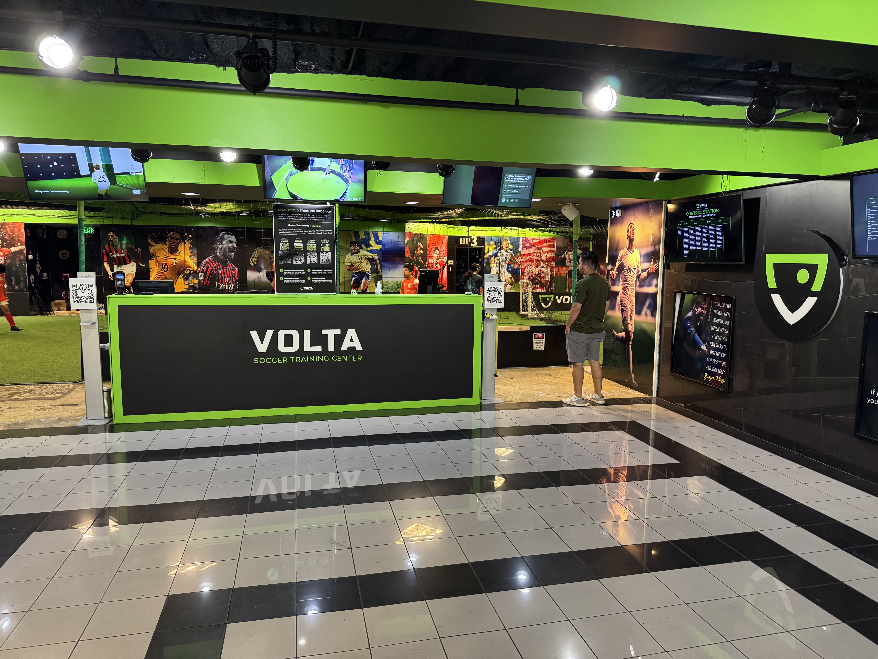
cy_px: 330
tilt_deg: -6.7
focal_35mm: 24
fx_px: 609
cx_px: 439
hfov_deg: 71.6
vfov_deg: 56.8
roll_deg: -0.5
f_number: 1.78
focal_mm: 6.76
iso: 500
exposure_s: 1/60
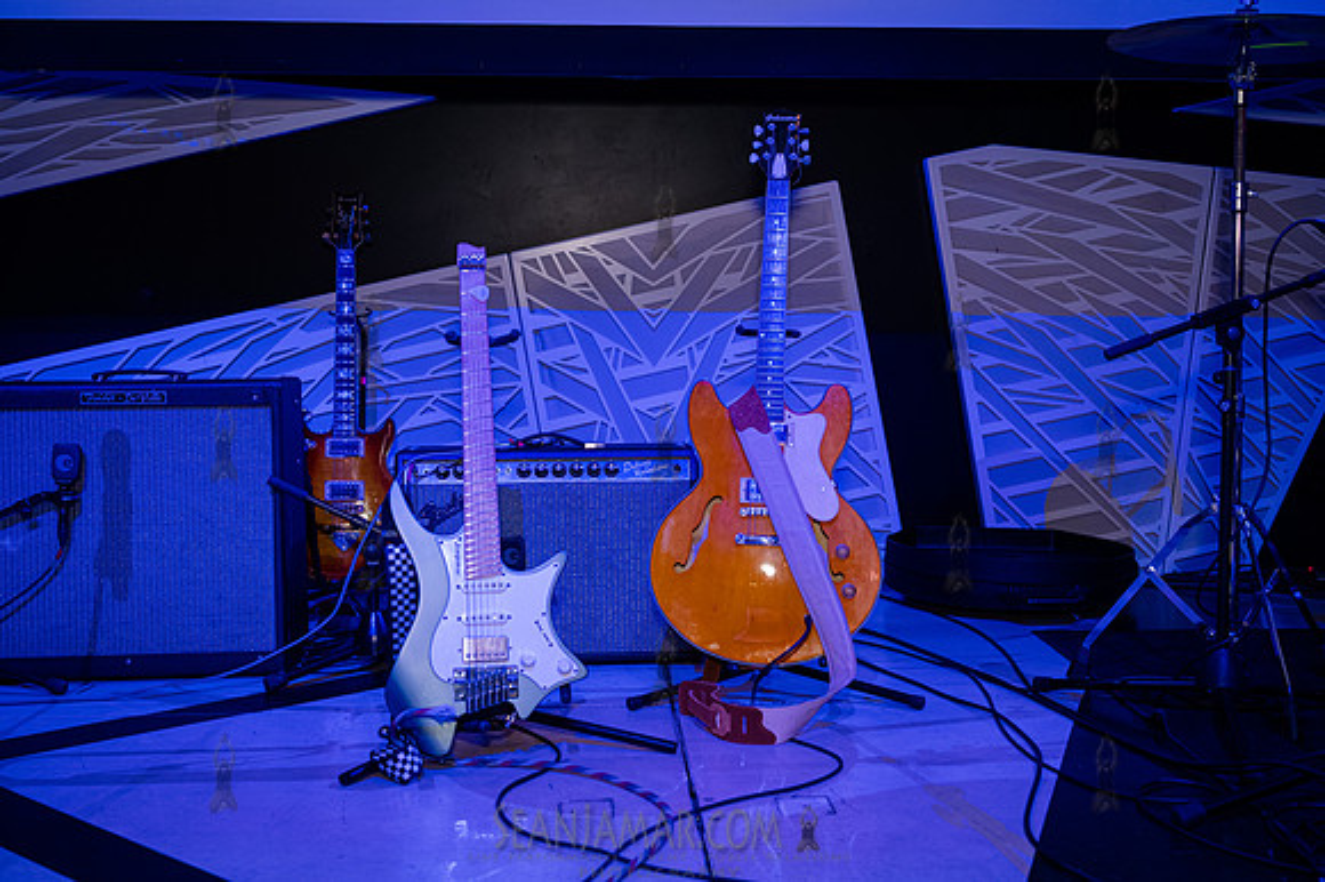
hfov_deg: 52.4
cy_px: 440
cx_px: 645
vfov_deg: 36.3
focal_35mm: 37
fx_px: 1346
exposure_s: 1/400
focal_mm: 35
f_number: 3.5
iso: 10000
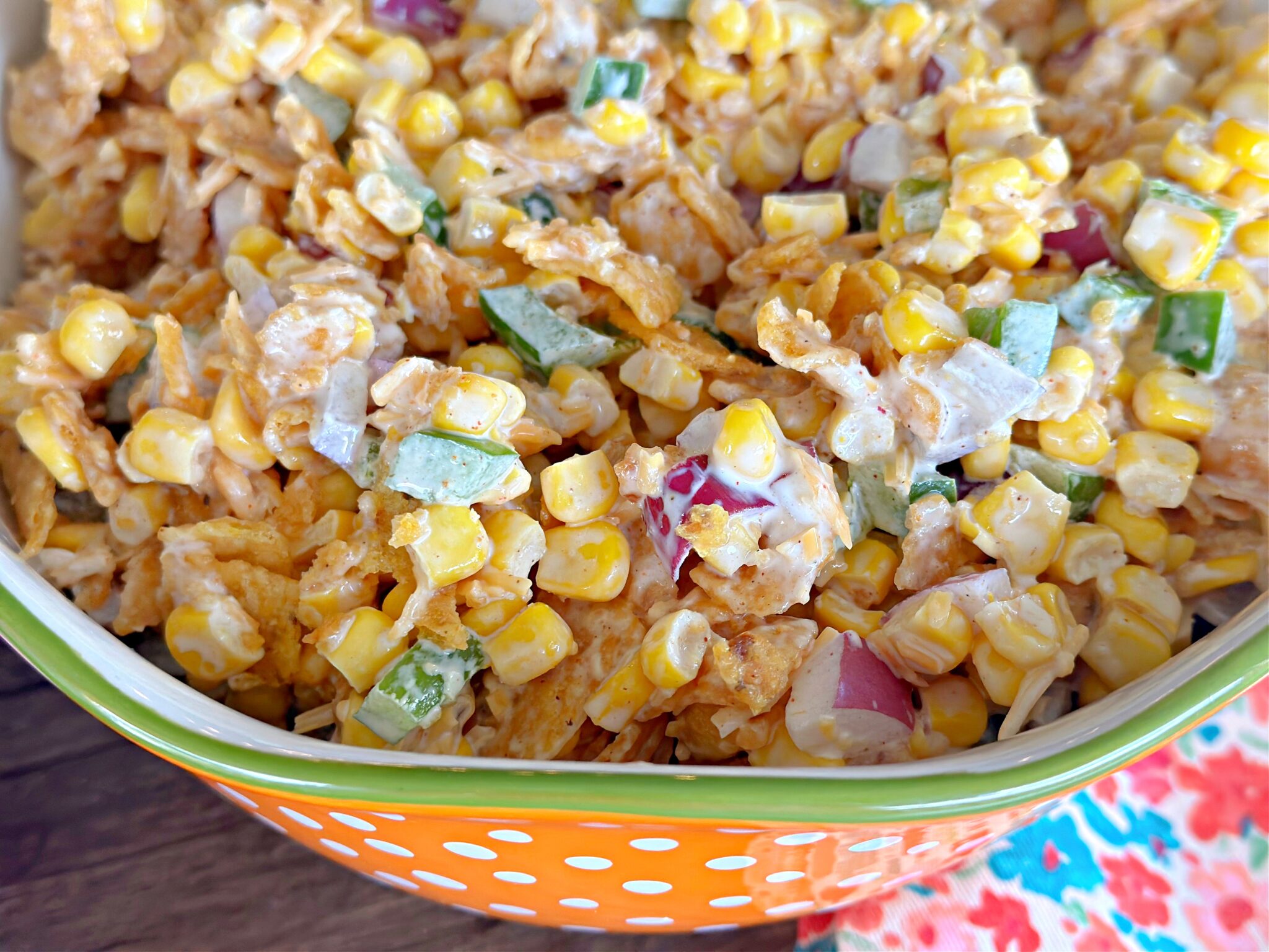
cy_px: 476
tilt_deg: -52.0
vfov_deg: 30.3
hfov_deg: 39.7
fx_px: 1760
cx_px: 634
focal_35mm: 48
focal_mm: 6.86
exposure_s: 1/120
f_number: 1.78
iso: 160
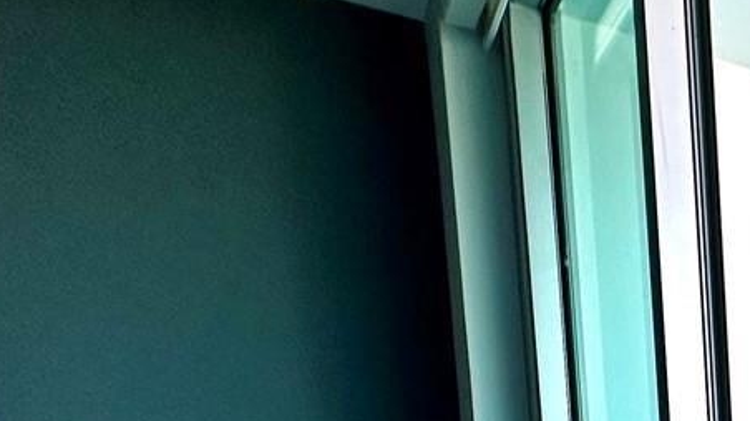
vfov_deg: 18.3
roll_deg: +0.4
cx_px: 1120
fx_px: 1074
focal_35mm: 54
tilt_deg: -7.3
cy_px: 719
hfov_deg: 27.2
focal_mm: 2.22
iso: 40
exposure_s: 1/381
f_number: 2.2
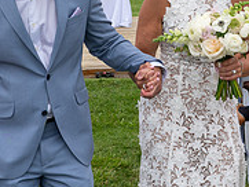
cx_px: 142
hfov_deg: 20.4
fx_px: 691
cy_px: 63
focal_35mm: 96
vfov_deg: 15.4
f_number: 8
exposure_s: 1/250
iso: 90
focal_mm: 24
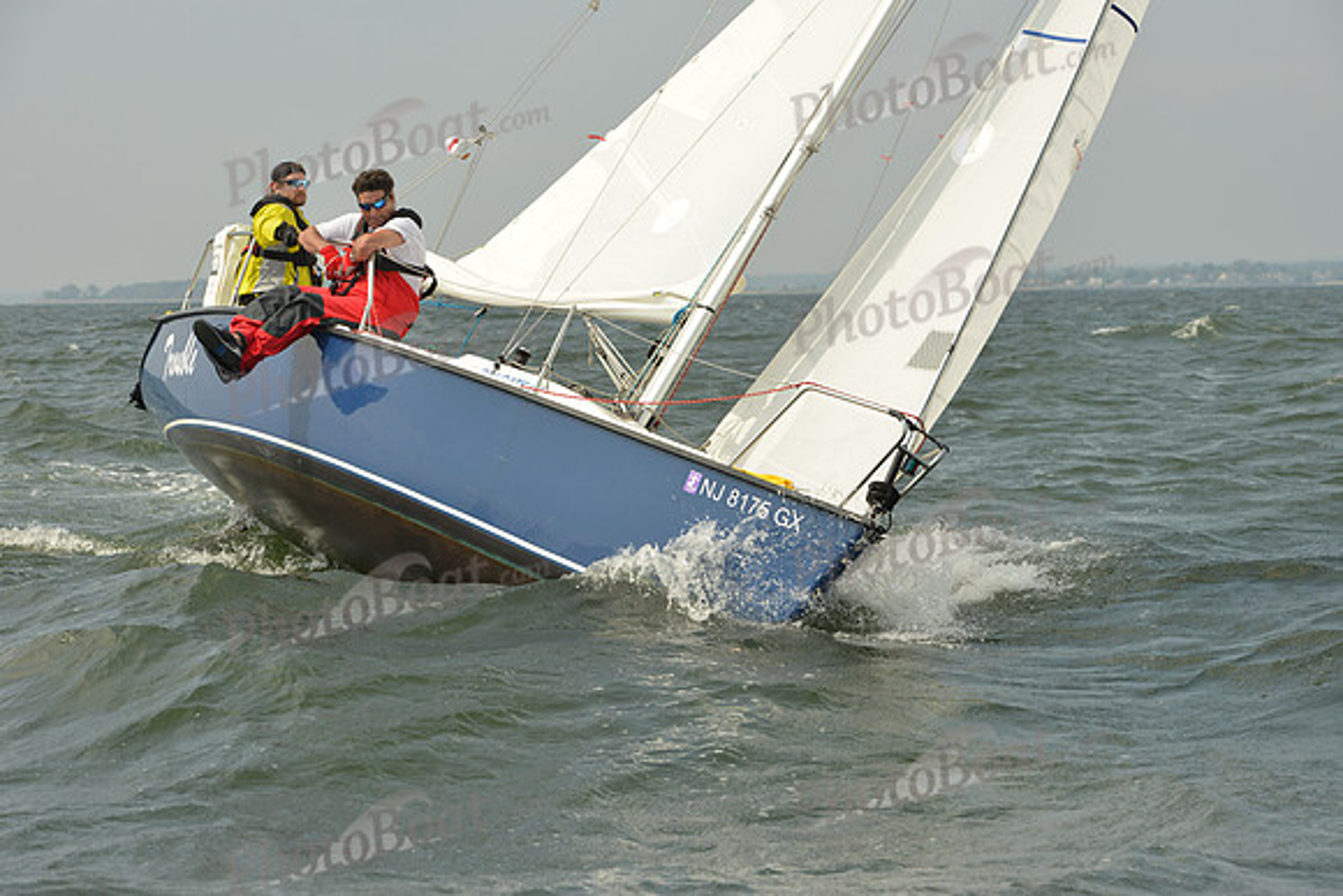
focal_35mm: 100
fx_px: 3731
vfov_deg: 13.7
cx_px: 672
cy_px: 448
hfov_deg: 20.4
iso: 320
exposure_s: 1/1250
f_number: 9
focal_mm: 100
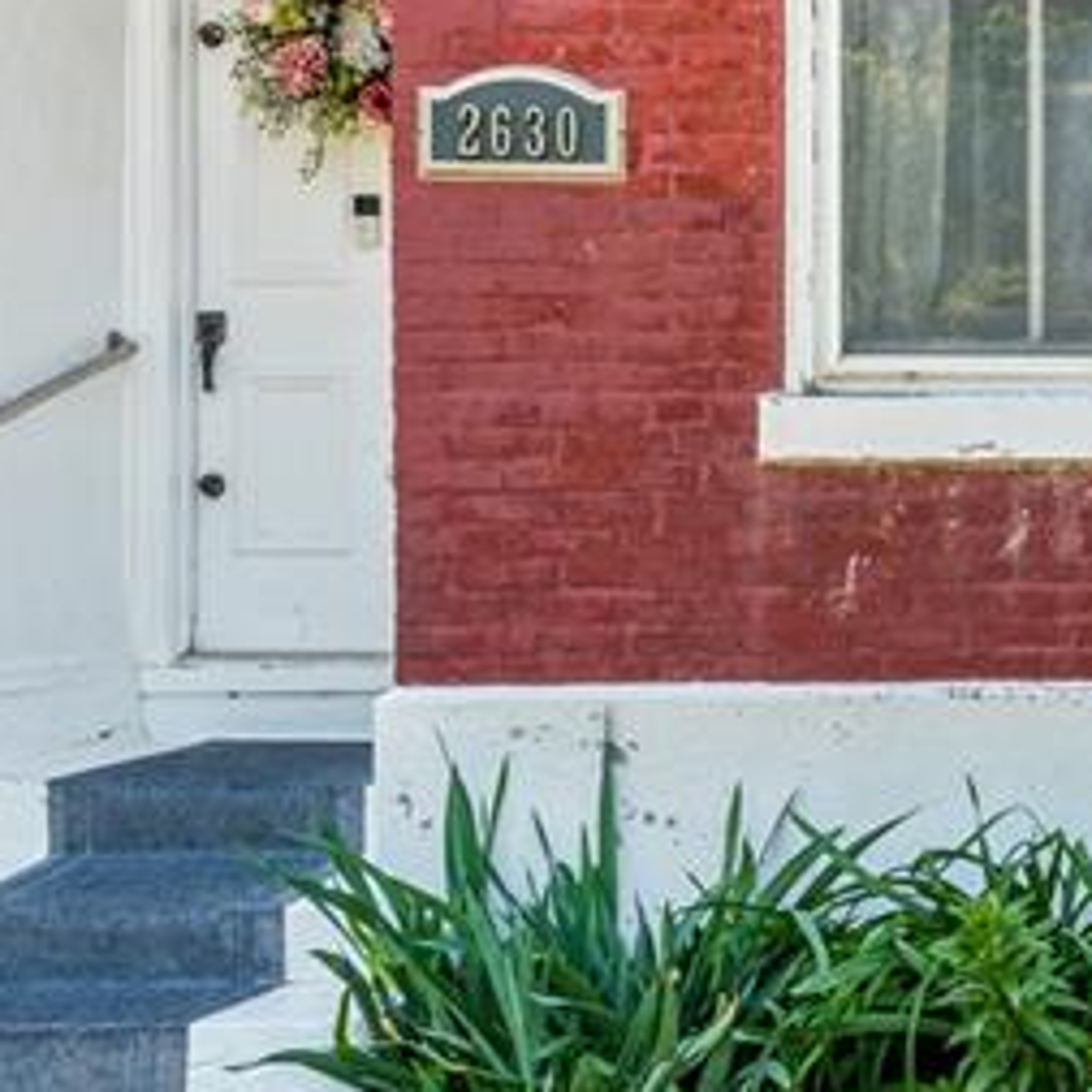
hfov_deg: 26.9
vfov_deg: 30.2
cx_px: 1295
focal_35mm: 57
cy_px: 600
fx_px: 2024
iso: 100
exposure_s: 1/6
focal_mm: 16.5
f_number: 22
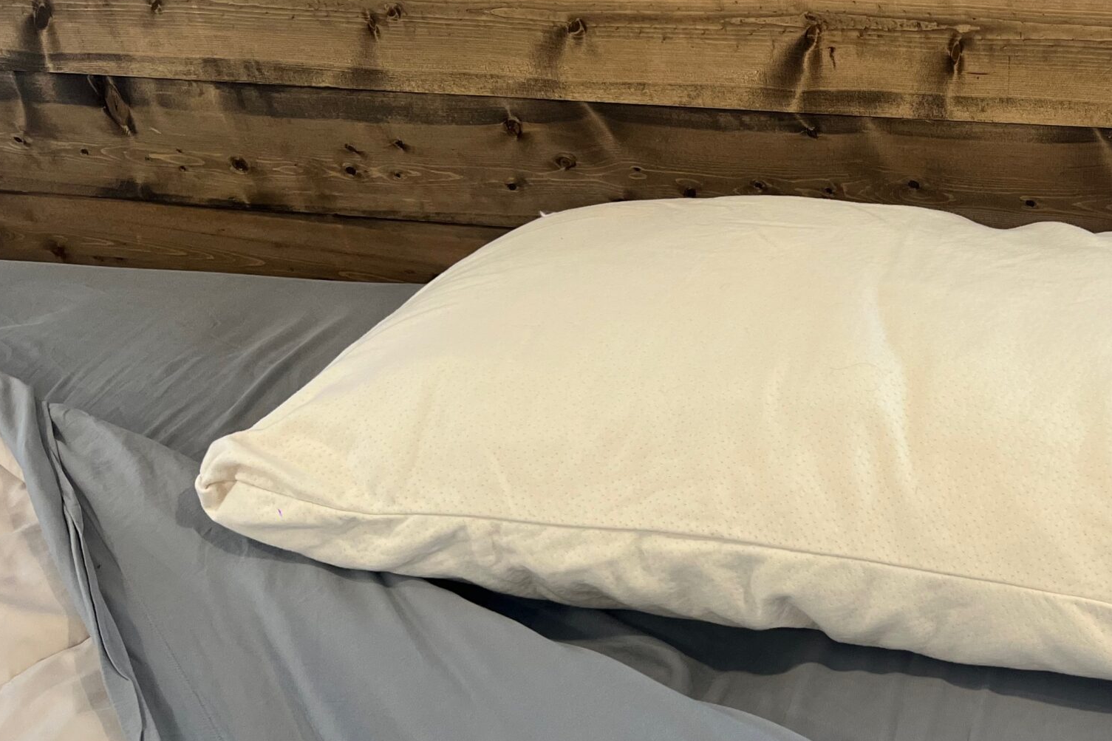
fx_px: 1421
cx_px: 925
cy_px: 355
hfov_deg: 40.6
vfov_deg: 29.2
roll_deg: +2.8
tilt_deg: -33.0
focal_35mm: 46
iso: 125
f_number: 1.6
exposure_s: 1/120
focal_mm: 5.1
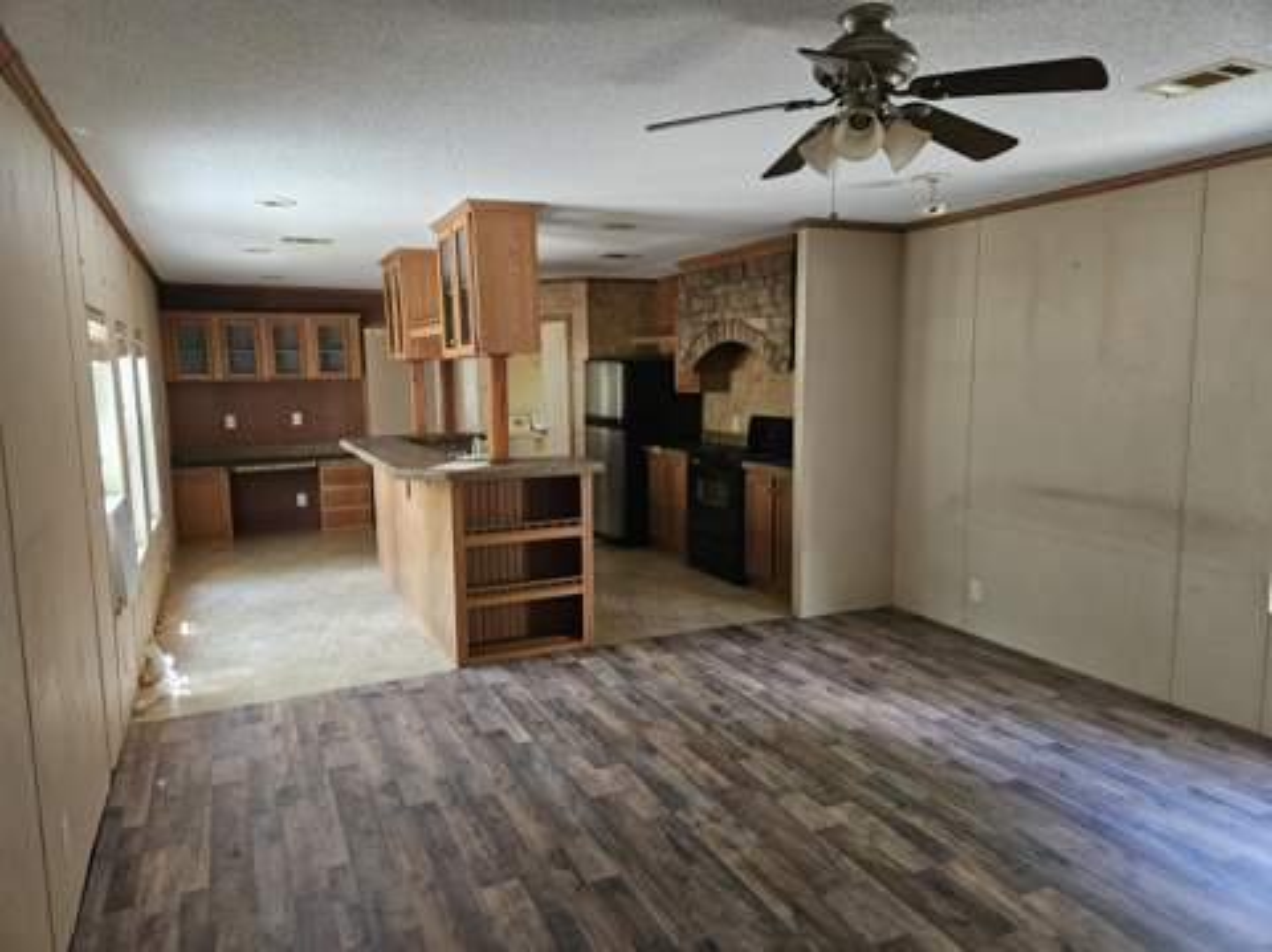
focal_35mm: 23
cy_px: 476
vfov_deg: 58.8
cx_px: 636
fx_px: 844
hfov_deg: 74.0
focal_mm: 5.4
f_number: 1.8
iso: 640
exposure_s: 1/60
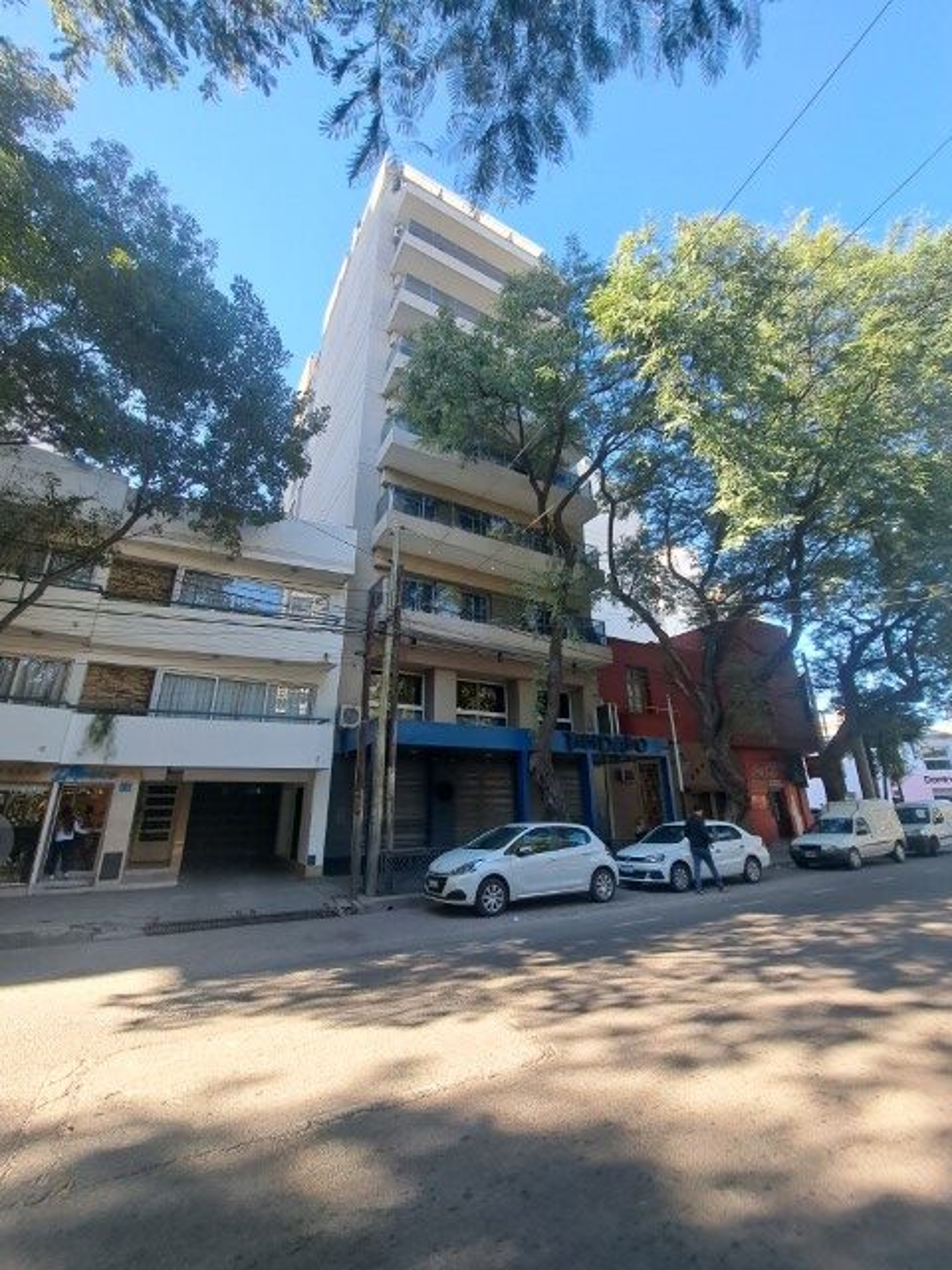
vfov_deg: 106.2
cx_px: 476
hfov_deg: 89.9
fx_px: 477
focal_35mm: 13
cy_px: 635
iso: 50
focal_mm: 1.74
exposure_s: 1/226
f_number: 2.2
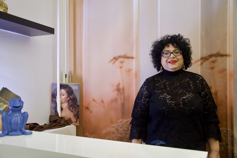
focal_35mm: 38
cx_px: 118
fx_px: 247
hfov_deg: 51.3
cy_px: 79
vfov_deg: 35.5
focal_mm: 25
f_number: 4
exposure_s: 1/60
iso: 800
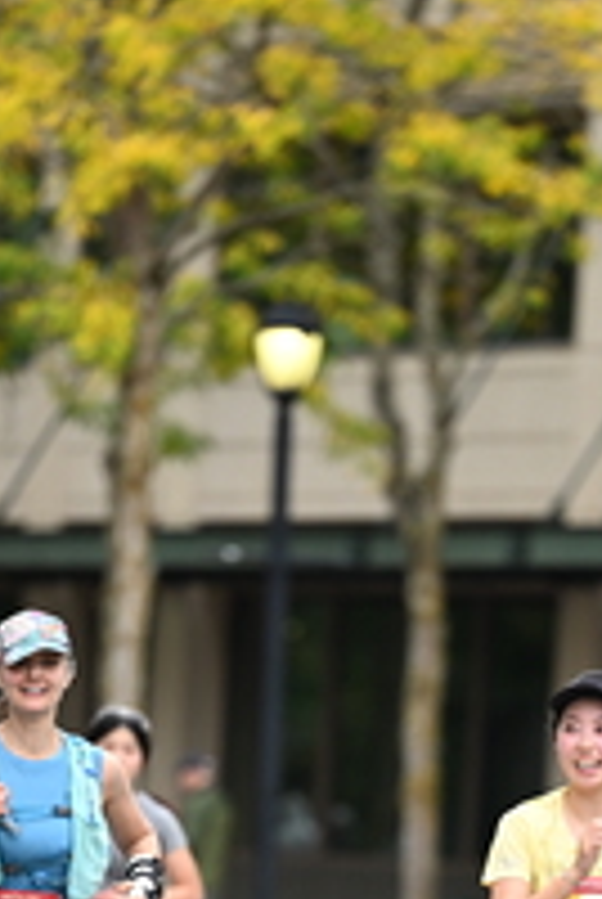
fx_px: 12023
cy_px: 1047
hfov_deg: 2.9
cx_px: 487
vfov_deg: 4.3
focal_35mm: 481
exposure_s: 1/2000
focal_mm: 175
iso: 640
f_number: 2.8
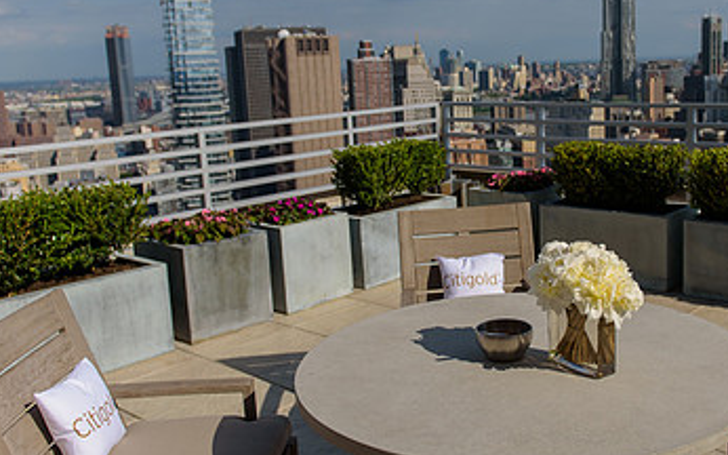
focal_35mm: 41
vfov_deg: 31.2
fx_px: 813
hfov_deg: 47.6
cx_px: 476
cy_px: 195
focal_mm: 24
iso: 200
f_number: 3.2
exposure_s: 1/4000
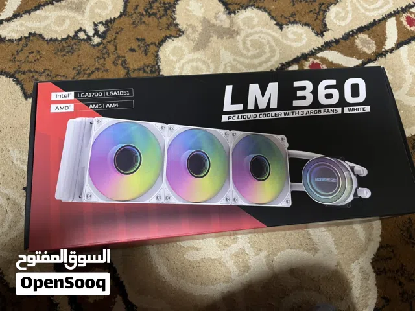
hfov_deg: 67.3
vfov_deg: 53.1
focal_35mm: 26
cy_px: 156
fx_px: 312
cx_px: 208
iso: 400
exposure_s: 1/33
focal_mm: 5.1
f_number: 1.6
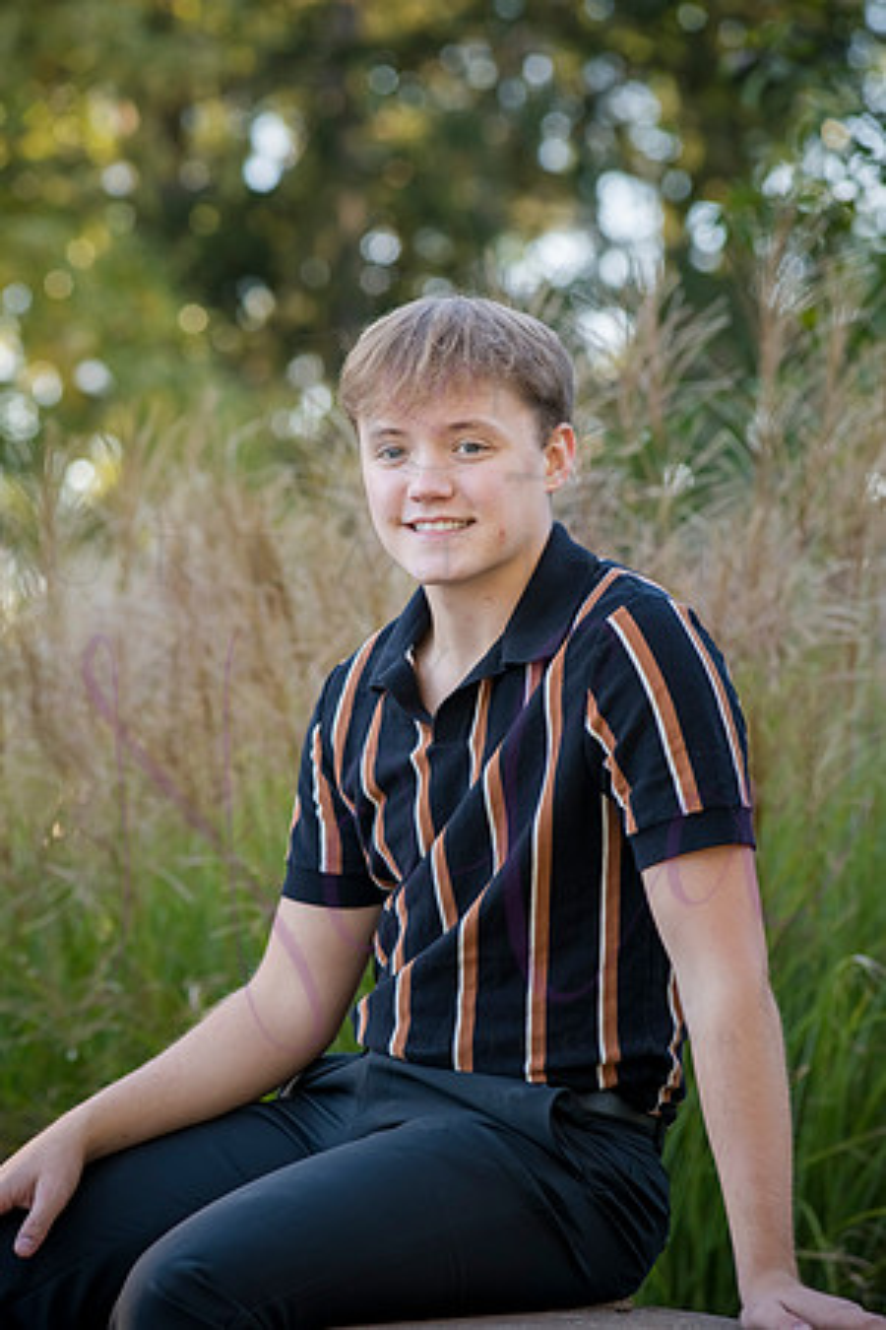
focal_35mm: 135
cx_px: 443
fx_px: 4983
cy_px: 665
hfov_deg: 10.2
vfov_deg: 15.2
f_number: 5.6
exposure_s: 1/320
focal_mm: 135
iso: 800
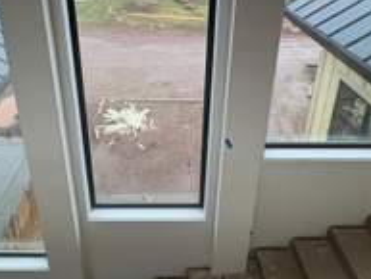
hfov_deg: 61.3
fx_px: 311
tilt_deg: -20.2
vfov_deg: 44.3
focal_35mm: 29
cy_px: 33
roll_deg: +1.3
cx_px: 158
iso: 80
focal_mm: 2.22
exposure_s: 1/99
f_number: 2.2
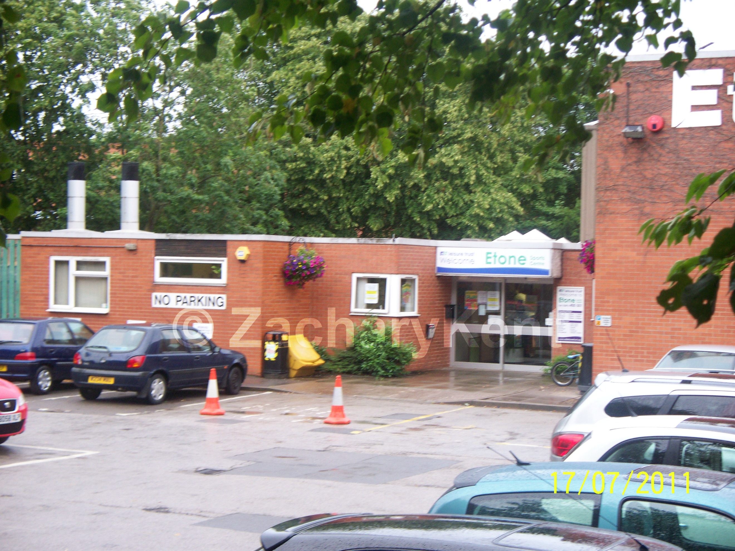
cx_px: 368
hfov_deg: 24.4
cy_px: 276
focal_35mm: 80
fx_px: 1699
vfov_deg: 18.4
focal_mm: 16.86
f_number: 3.4
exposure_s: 1/100
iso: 125
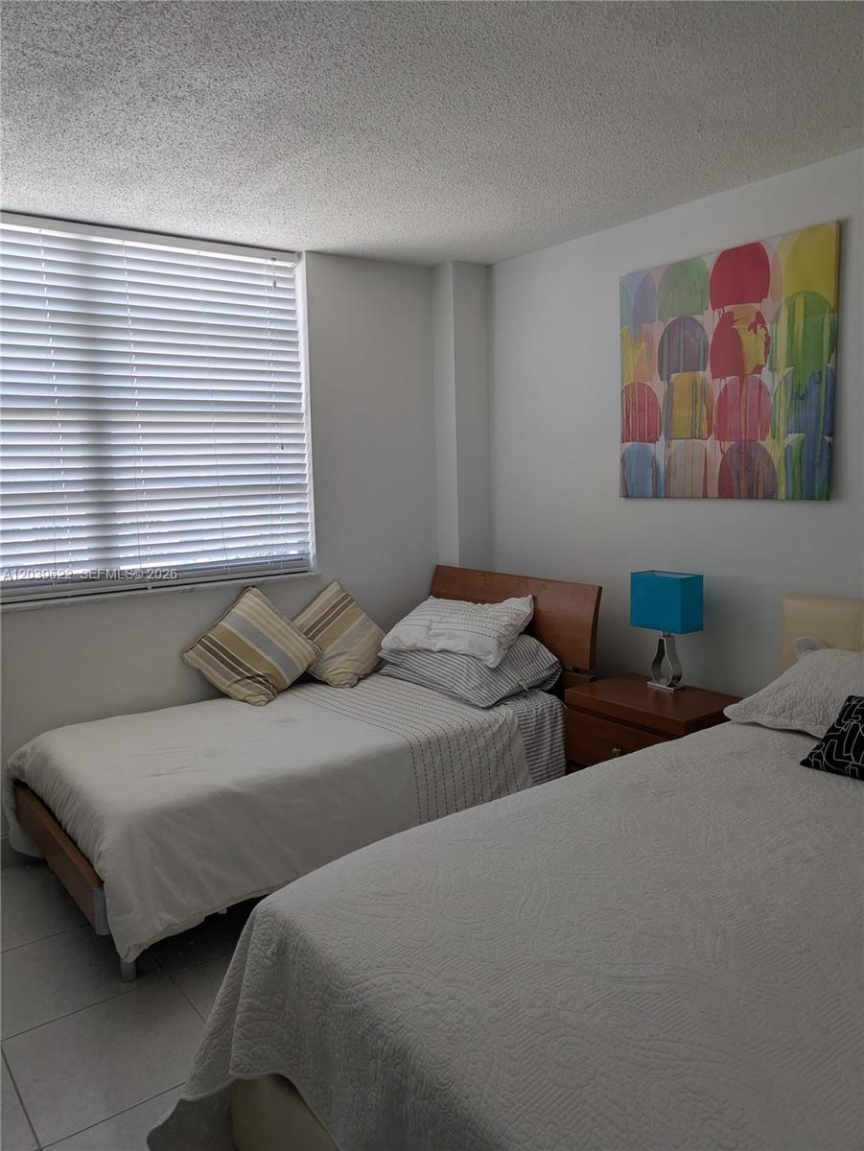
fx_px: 831
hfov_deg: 54.9
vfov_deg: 69.4
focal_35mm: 25
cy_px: 576
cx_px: 432
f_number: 1.89
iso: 64
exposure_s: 1/255
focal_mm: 5.43
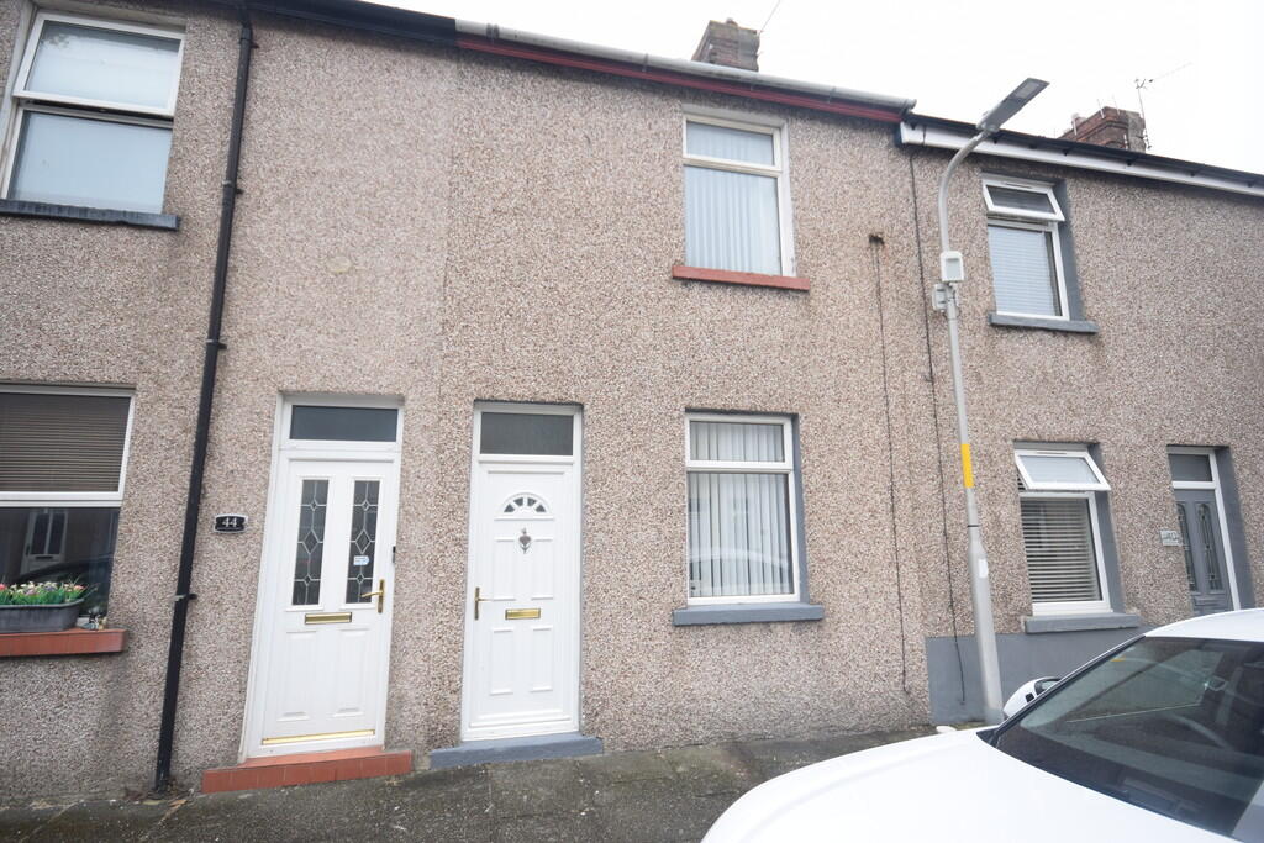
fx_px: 606
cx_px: 632
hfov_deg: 92.4
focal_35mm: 17
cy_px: 422
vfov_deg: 69.7
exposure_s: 1/200
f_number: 7.1
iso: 400
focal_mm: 11.5
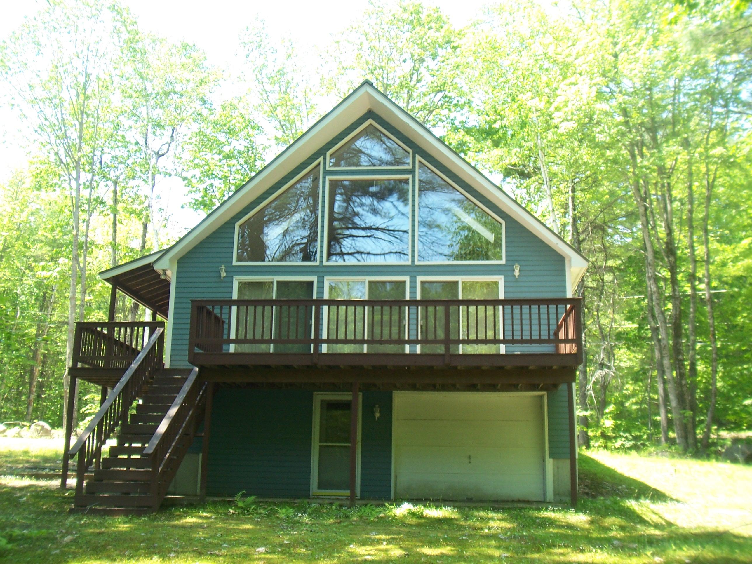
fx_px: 847
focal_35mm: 39
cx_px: 376
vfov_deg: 36.8
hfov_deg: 47.9
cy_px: 282
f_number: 3.9
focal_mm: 6.4
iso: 64
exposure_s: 1/60
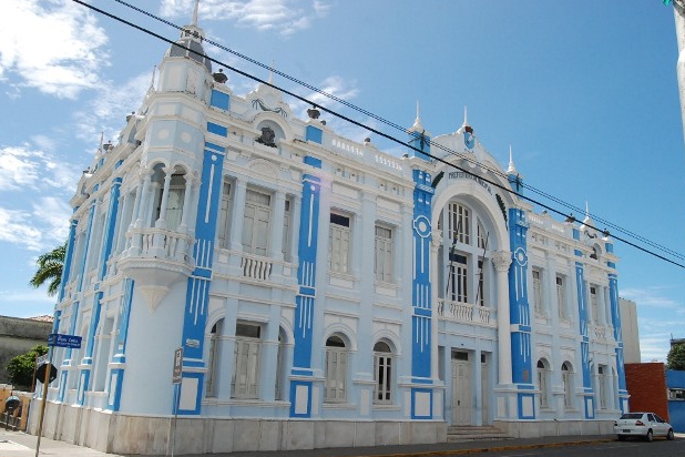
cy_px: 235
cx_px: 344
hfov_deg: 65.5
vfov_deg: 46.4
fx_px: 533
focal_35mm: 28
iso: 1000
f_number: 14
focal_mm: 18
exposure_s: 1/800
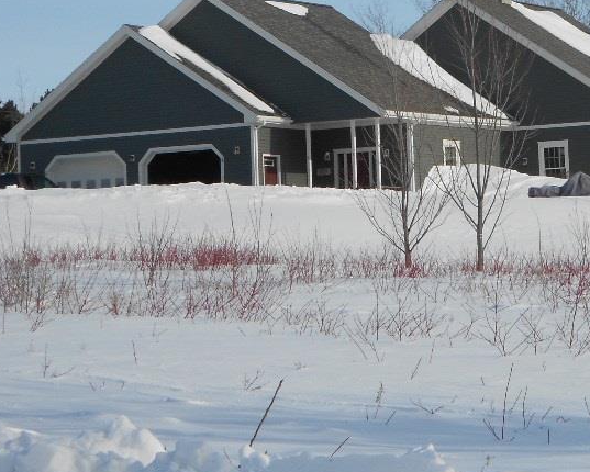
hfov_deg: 12.0
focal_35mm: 160
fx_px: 2795
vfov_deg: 9.6
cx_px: 511
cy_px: 67
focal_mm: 15.4
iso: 80
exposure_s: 1/500
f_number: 6.3
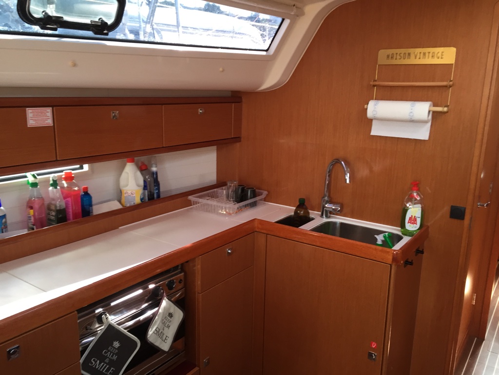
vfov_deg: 48.2
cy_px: 188
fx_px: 418
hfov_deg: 61.7
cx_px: 250
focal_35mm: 29
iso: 100
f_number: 2.2
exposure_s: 1/33
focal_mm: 4.15
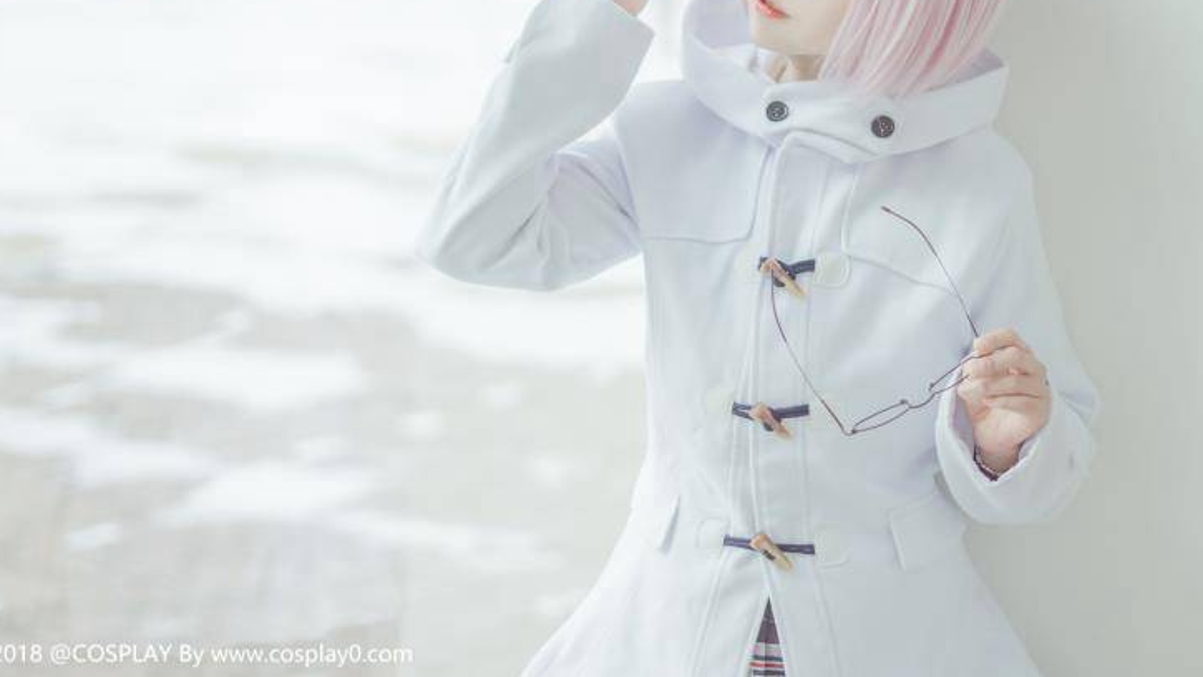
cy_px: 183
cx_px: 577
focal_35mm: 65
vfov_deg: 18.4
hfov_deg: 32.3
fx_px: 2074
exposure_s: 1/500
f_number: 2
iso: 100
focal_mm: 50
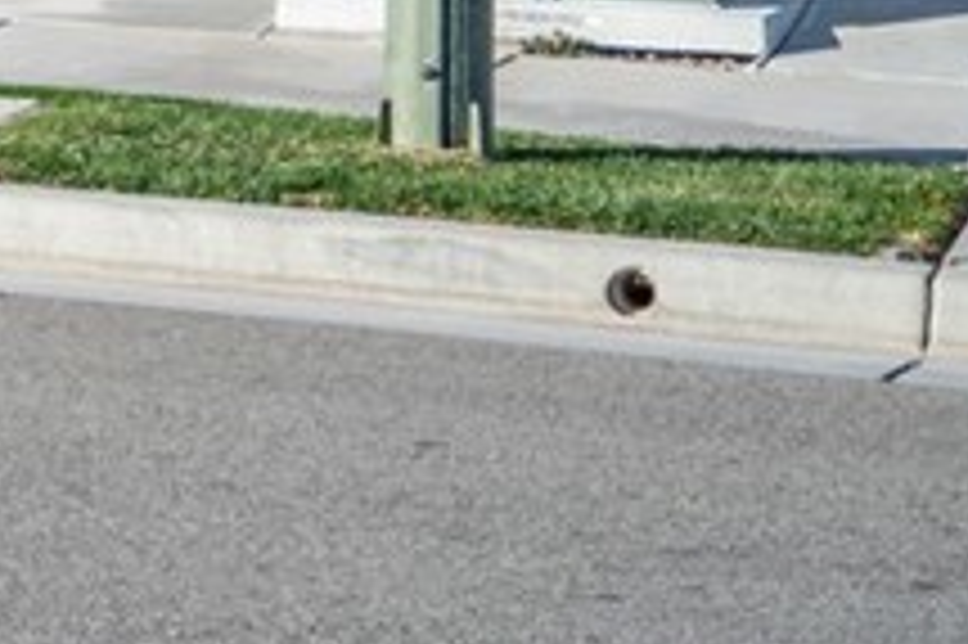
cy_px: -786
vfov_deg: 7.7
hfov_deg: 10.7
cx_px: -1243
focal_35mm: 167
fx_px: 4487
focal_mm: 35
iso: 100
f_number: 4
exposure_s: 1/16000
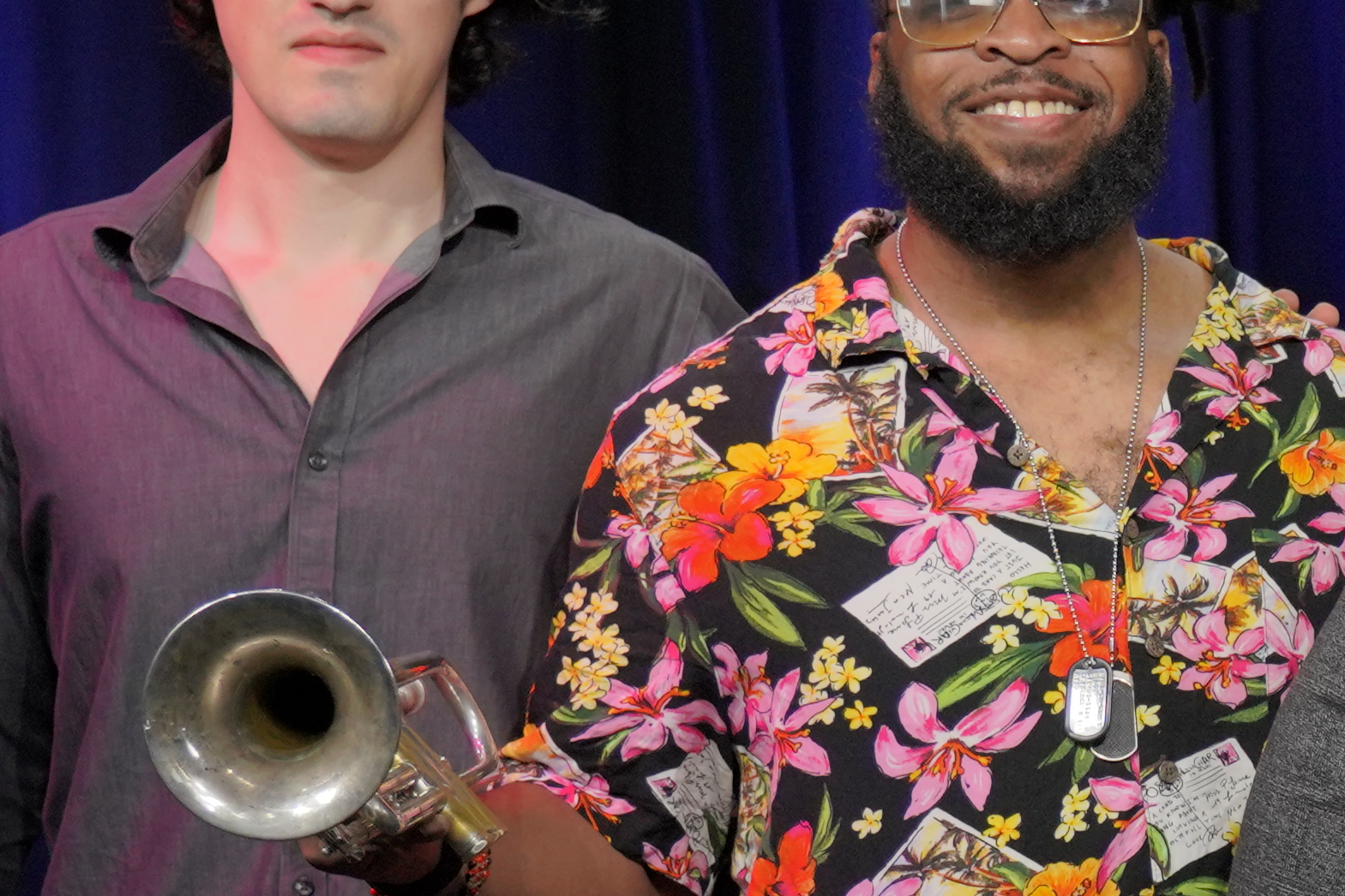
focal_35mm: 147
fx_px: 5492
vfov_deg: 9.3
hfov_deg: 12.6
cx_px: 2483
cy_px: 968
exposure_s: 1/400
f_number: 2.8
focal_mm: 29
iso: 640
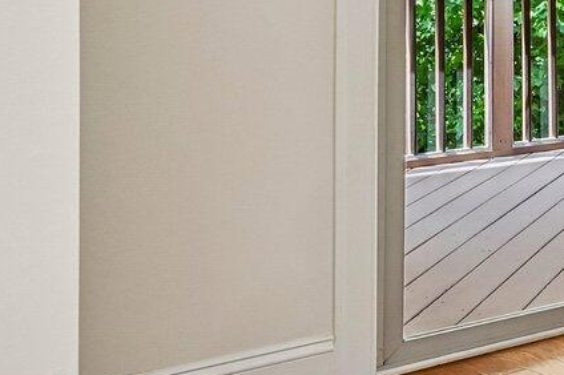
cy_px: -83
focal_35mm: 87
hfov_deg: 15.2
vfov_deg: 15.1
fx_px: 1362
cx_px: 1306
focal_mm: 18
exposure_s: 1/10
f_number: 8
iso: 400
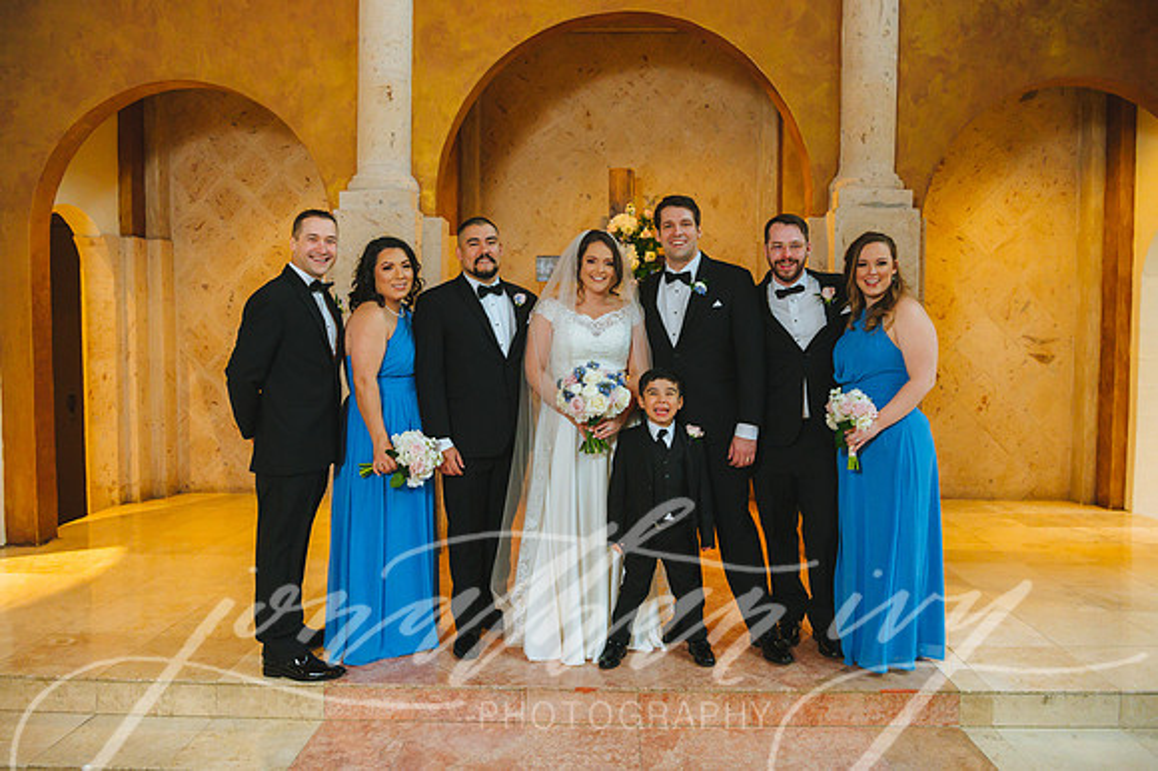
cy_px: 386
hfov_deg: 63.7
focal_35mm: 29
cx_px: 579
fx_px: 932
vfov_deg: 44.9
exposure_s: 1/160
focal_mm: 29
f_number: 4
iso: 4000
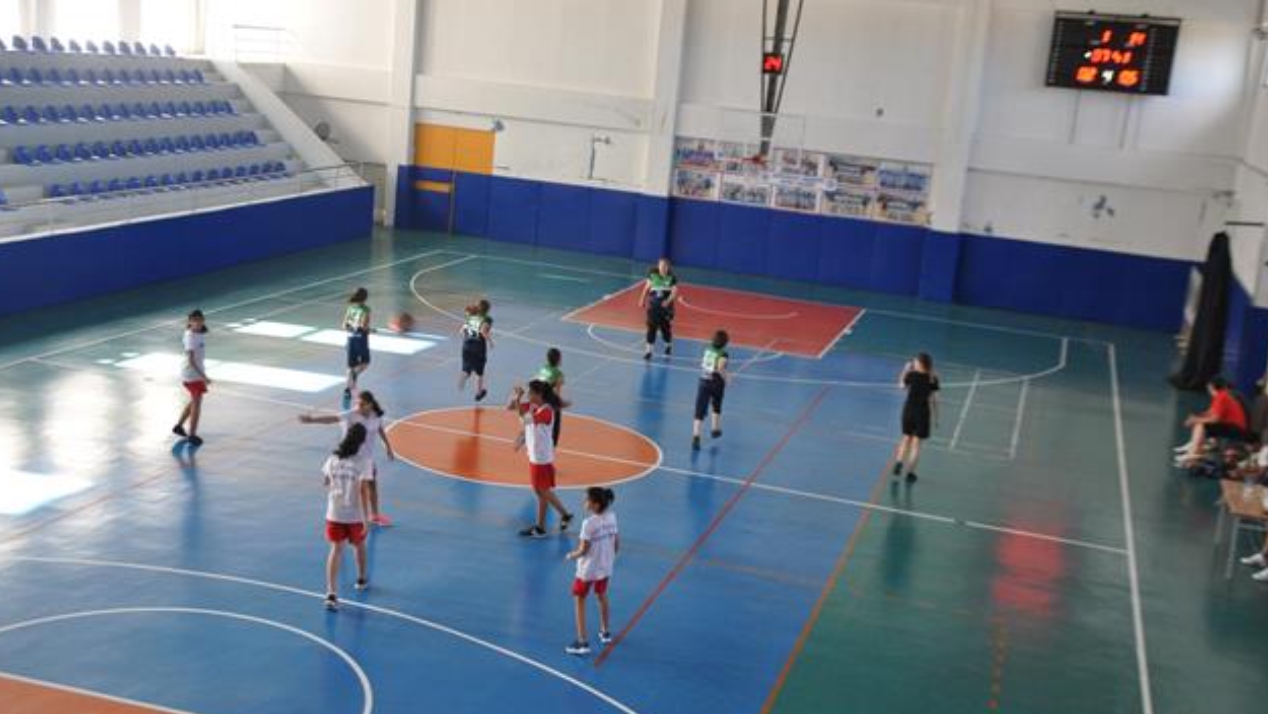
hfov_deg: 45.5
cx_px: 627
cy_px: 348
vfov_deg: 26.5
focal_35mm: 45
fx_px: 1513
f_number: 4
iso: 500
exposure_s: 1/60
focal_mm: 28
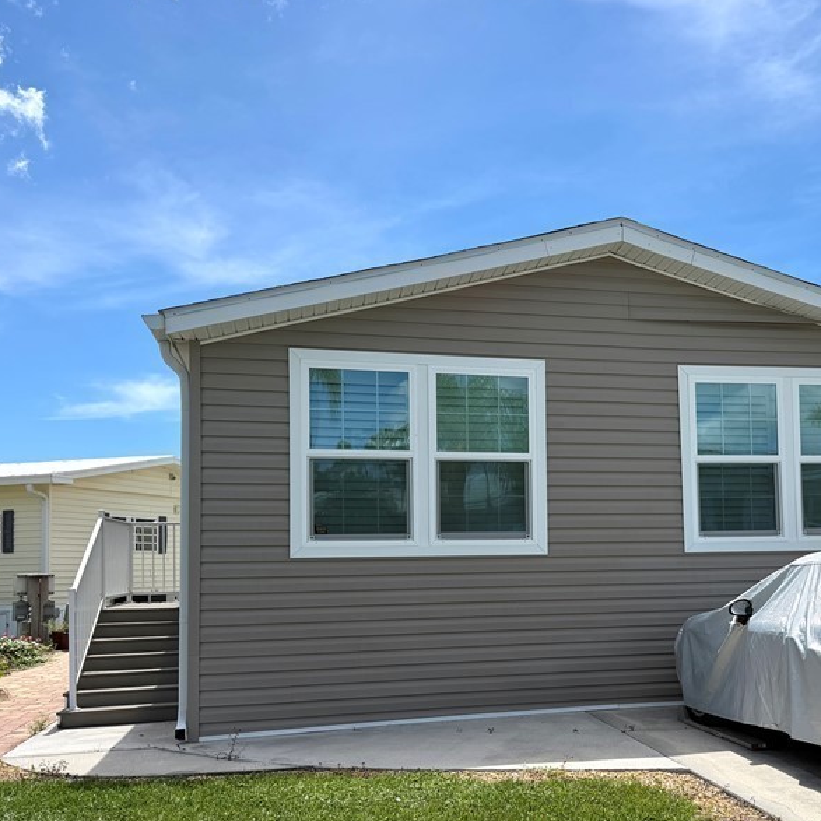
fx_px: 993
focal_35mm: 37
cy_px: 501
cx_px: 575
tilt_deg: +2.0
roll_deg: +0.6
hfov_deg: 44.0
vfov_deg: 44.6
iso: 80
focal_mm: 6.76
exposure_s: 1/6173
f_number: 1.78
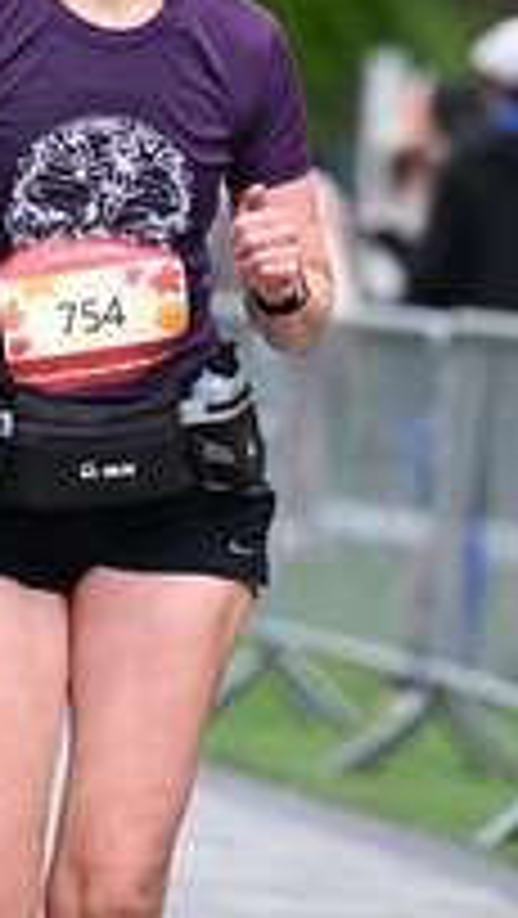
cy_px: 72
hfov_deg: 3.1
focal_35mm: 396
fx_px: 9654
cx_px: 124
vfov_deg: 5.4
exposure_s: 1/2000
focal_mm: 140
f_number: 2.8
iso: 640
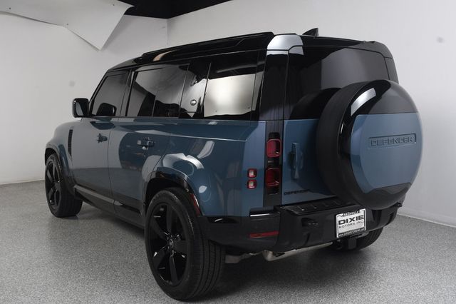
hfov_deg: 53.2
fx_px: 456
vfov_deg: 36.8
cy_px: 152
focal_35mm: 36
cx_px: 228
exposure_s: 1/160
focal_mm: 24
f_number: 9
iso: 100
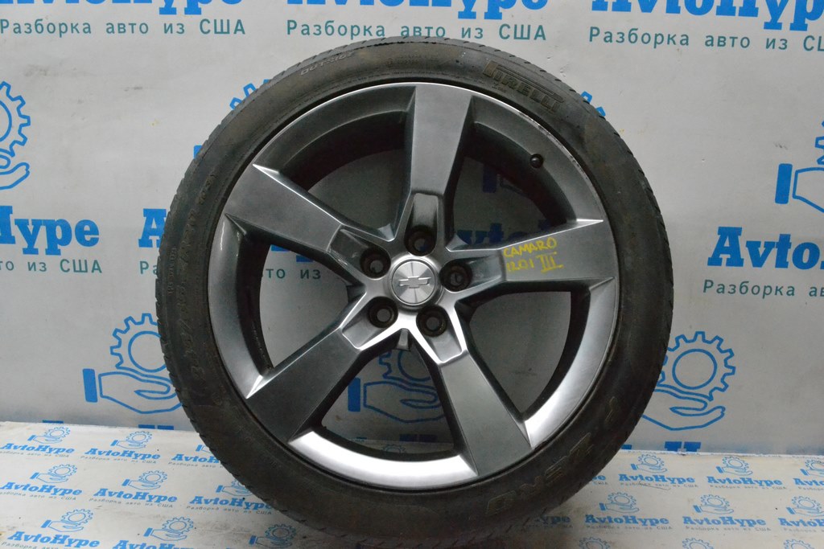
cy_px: 274
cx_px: 412
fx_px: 755
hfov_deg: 57.2
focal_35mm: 33
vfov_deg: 40.0
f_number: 13
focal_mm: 22
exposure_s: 1/125
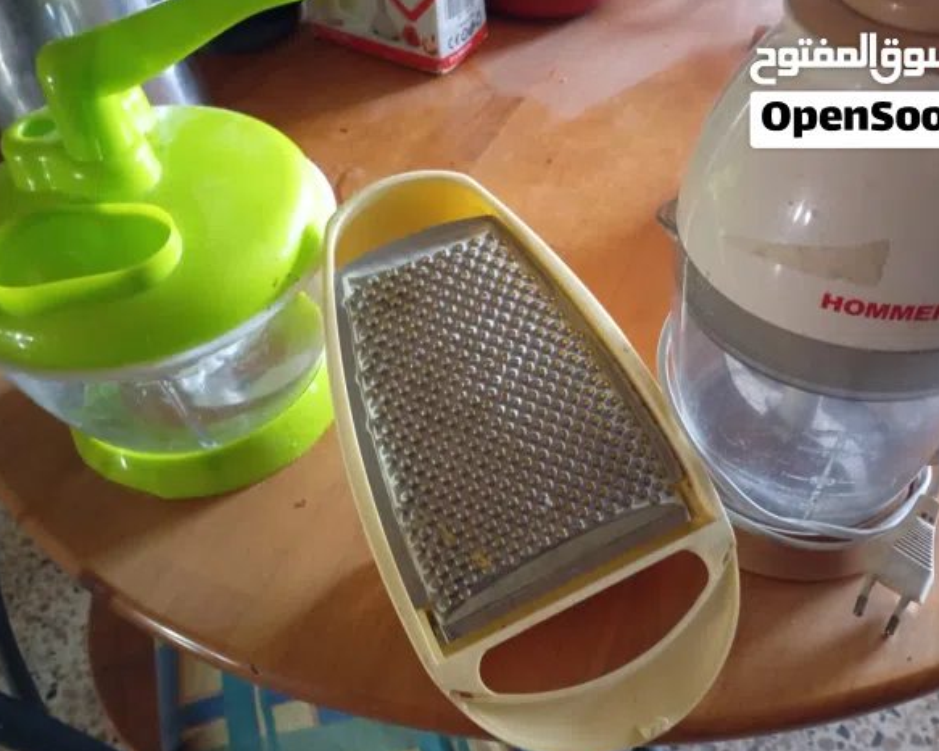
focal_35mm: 30
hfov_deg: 58.7
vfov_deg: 48.5
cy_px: 380
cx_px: 507
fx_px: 833
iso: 5017
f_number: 1.8
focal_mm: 4.27
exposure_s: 1/16.7
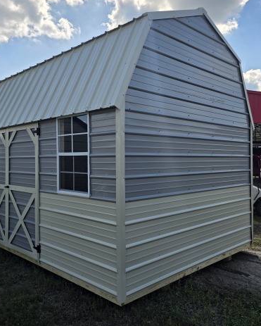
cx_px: 103
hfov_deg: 46.9
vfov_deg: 57.1
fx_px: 299
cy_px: 159
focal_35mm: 31
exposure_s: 1/6809
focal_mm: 6.3
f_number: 1.7
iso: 80
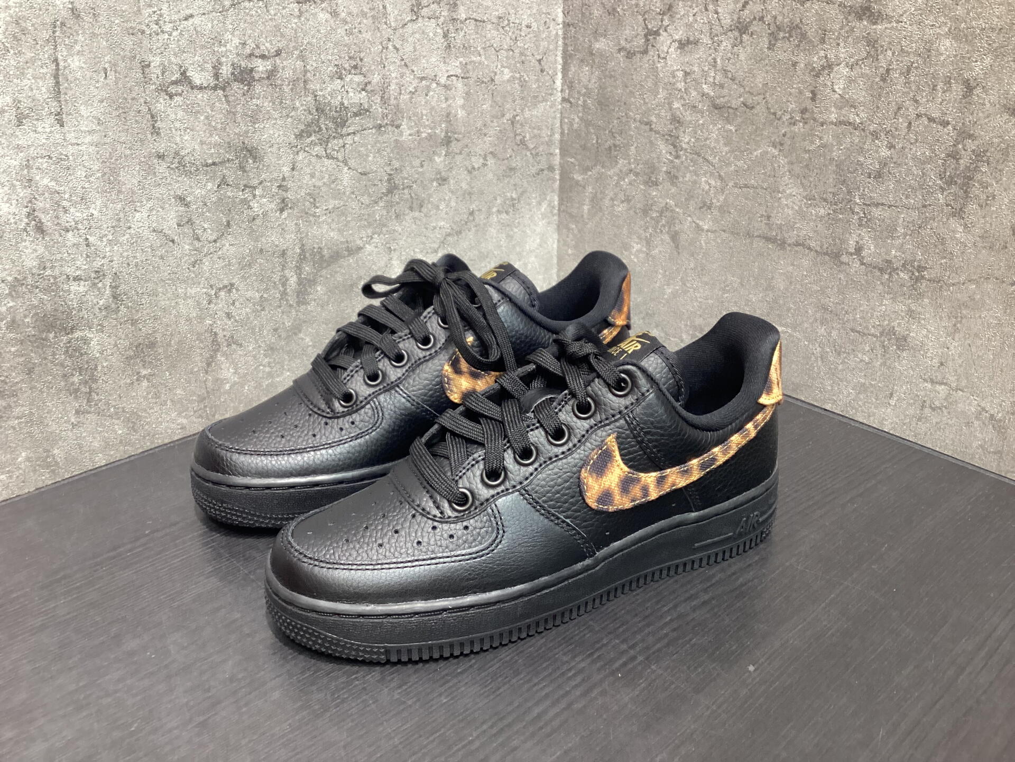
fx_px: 909
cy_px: 381
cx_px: 508
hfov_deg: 58.4
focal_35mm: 31
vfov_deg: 45.4
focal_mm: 3.3
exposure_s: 1/50
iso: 320
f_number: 2.4
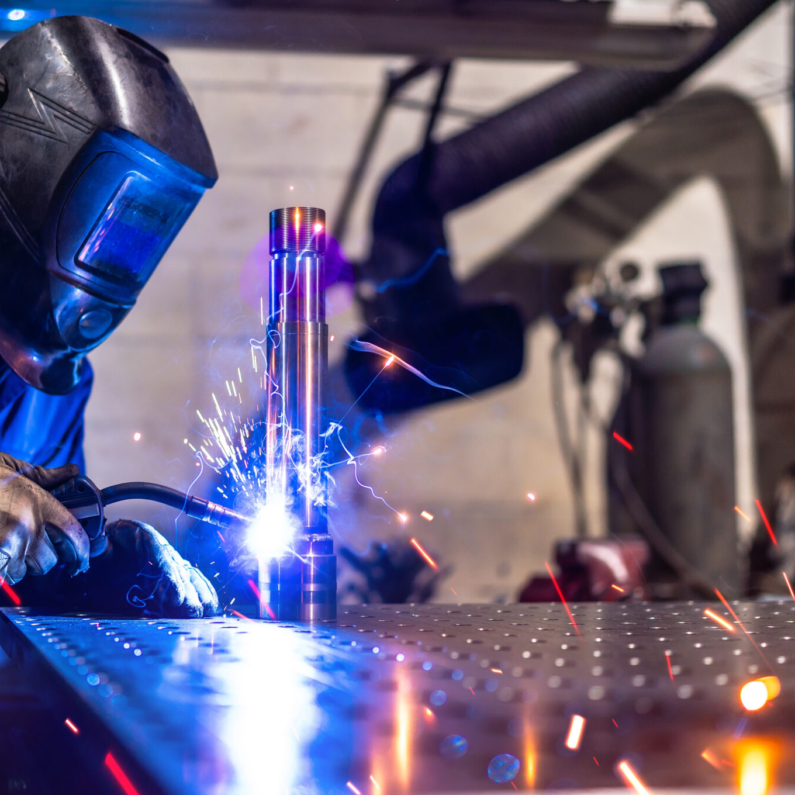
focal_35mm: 56
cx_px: 329
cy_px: 377
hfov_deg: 30.5
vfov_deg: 30.6
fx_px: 1455
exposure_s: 1/320
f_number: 1.4
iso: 320
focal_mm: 35
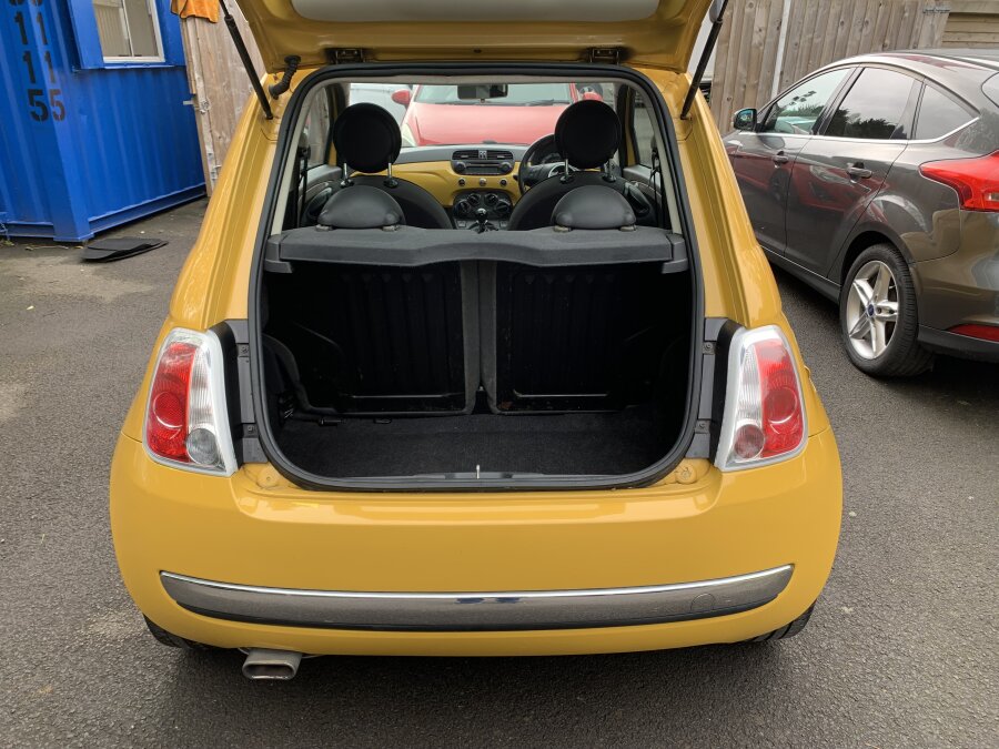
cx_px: 500
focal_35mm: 26
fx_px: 750
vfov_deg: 53.1
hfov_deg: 67.3
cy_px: 374
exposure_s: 1/121
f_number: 1.8
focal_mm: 4.25
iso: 32
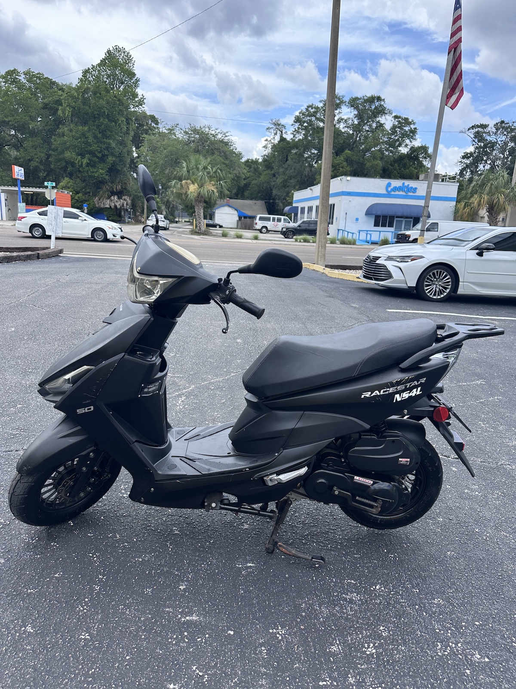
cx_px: 258
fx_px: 477
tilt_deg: -11.9
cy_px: 344
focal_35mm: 24
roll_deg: -3.2
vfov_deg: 71.6
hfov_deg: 56.8
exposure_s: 1/1916
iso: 80
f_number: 1.78
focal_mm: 6.86
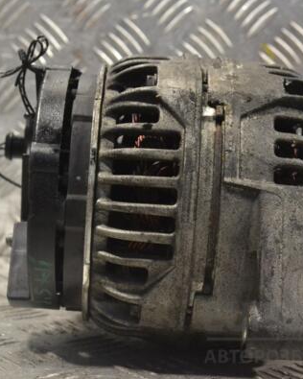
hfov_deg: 19.9
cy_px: 189
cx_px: 186
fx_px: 863
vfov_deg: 24.7
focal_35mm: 77
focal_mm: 36
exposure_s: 1/250
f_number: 8
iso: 3200
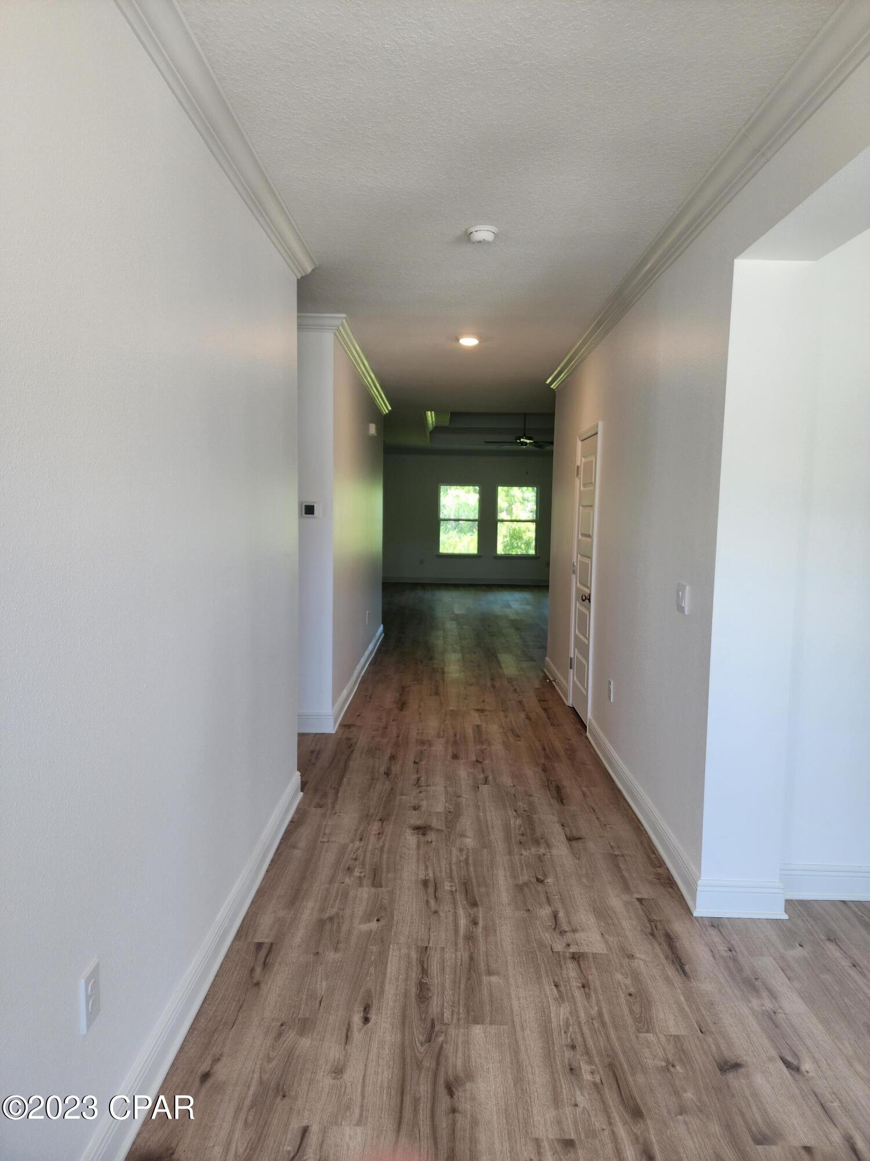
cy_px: 580
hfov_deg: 58.9
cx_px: 435
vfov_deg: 73.9
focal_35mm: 23
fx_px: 771
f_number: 1.8
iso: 64
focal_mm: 6.4
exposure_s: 1/120
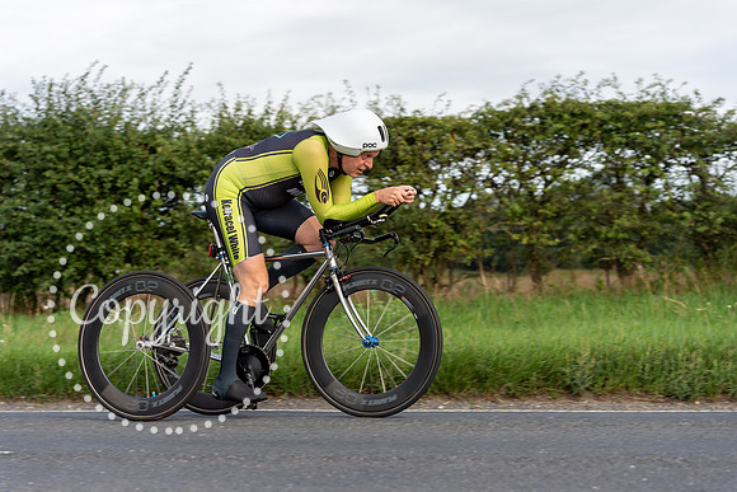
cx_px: 368
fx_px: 1591
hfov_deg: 26.1
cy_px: 246
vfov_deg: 17.6
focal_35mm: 78
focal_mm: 74
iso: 160
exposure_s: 1/640
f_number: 4
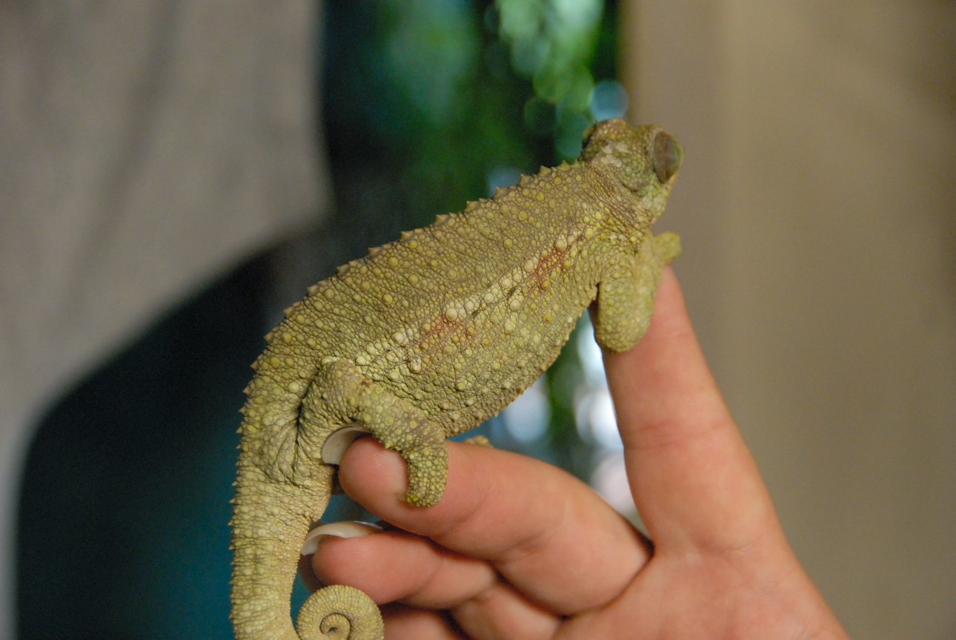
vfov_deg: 16.3
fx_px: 2233
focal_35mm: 84
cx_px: 478
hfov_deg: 24.2
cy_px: 320
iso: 1600
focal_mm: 56
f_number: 4.8
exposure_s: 1/60
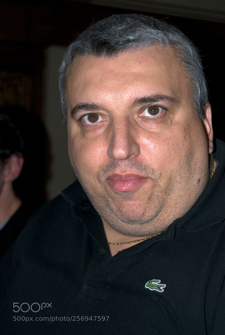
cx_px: 112
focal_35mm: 78
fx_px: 726
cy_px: 168
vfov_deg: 25.9
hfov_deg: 17.6
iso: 100
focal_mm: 52
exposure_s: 1/100
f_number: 5.6
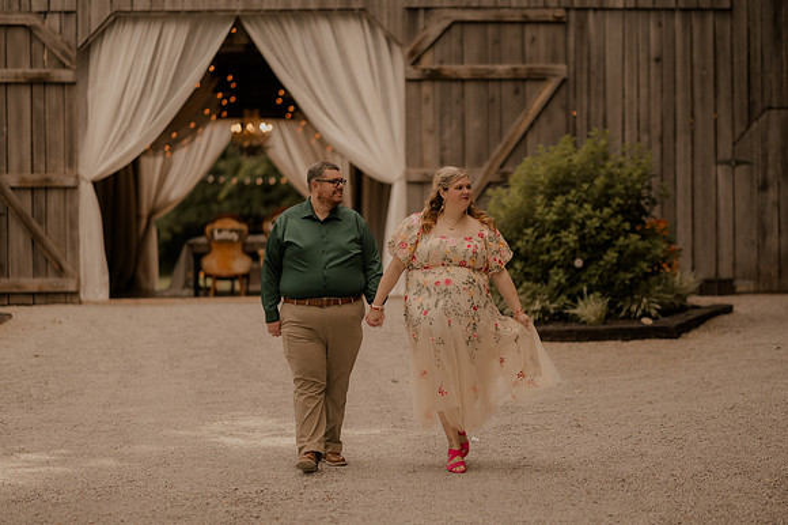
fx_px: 2076
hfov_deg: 21.5
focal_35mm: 95
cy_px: 286
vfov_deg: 14.4
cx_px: 436
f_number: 1.4
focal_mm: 85
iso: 250
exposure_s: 1/4000
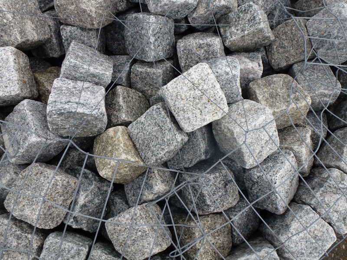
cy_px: 130
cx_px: 174
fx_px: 241
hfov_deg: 71.6
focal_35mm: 24
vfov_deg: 56.8
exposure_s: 1/60
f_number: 3.3
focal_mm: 4.3
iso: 100
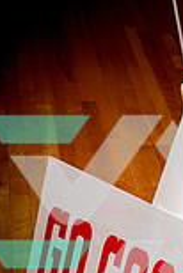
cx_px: 249
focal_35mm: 102
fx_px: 776
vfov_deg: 19.2
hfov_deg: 12.9
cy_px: 296
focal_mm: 35
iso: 400
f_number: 4.5
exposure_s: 1/250
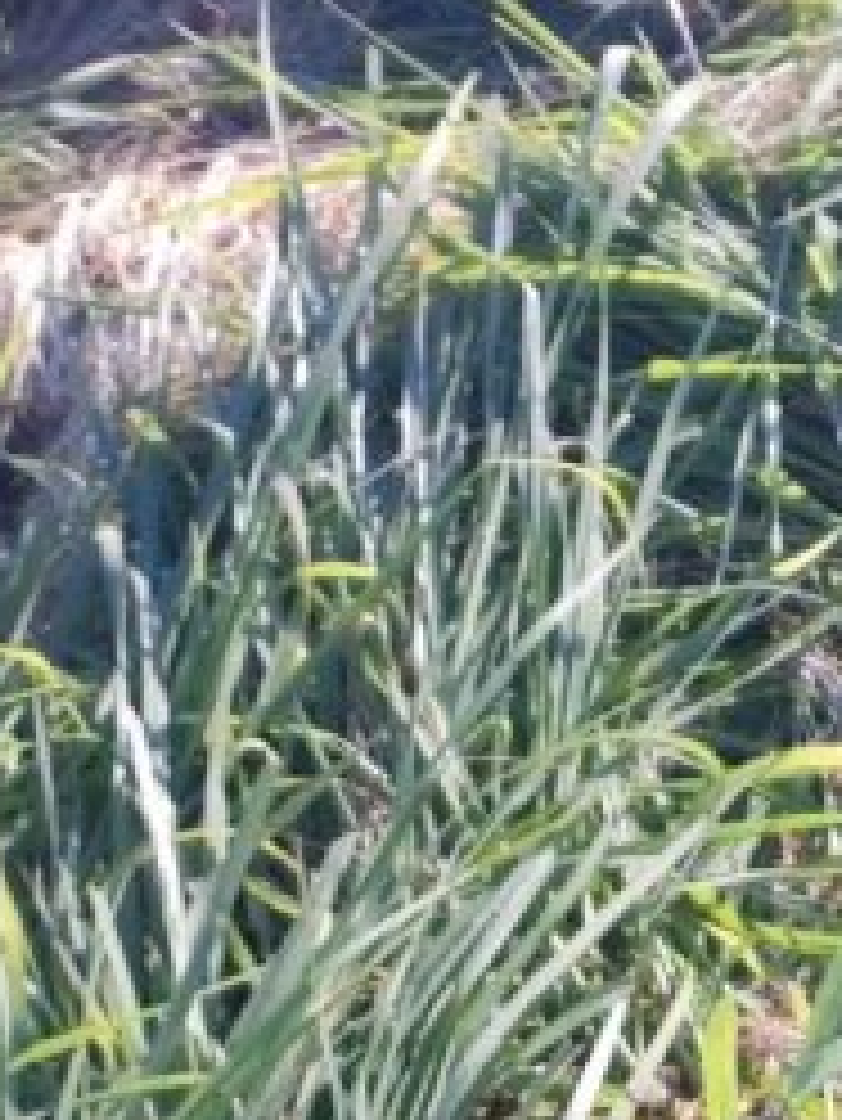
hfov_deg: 13.1
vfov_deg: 17.7
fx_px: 3597
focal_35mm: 111
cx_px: 878
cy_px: 558
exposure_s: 1/368
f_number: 1.7
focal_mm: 4.73
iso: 100
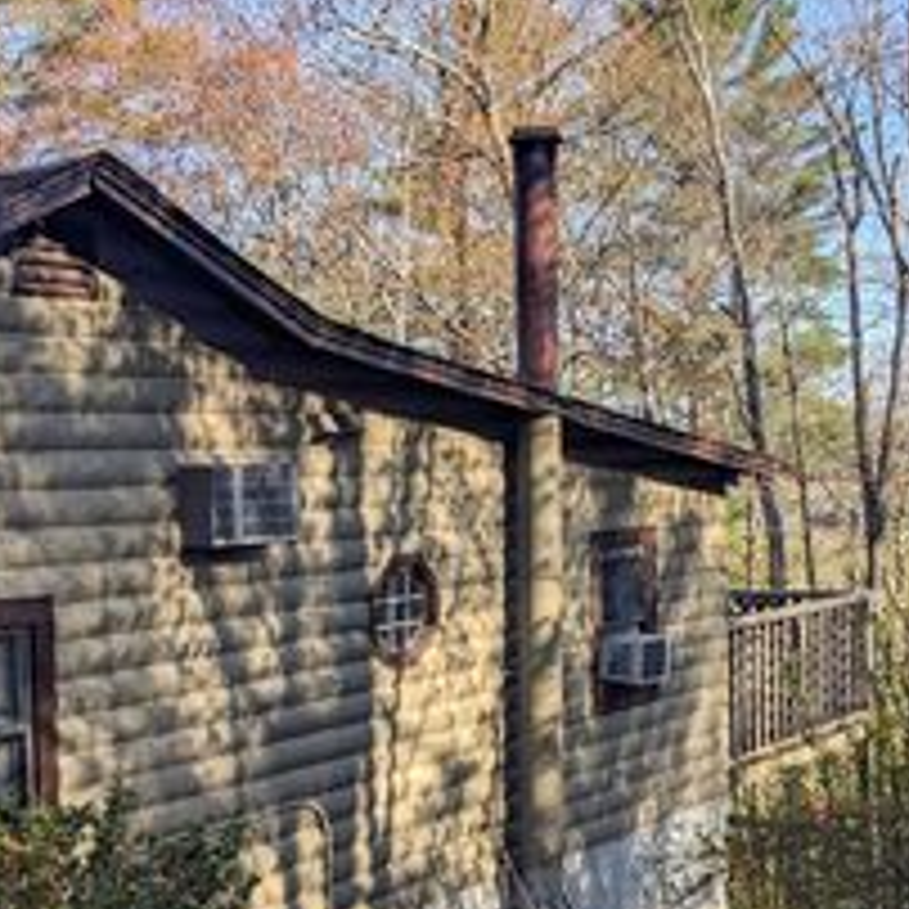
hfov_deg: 29.0
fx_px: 1753
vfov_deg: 28.9
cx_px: 558
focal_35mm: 59
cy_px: 596
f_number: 1.73
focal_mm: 4.38
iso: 56
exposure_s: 1/1672
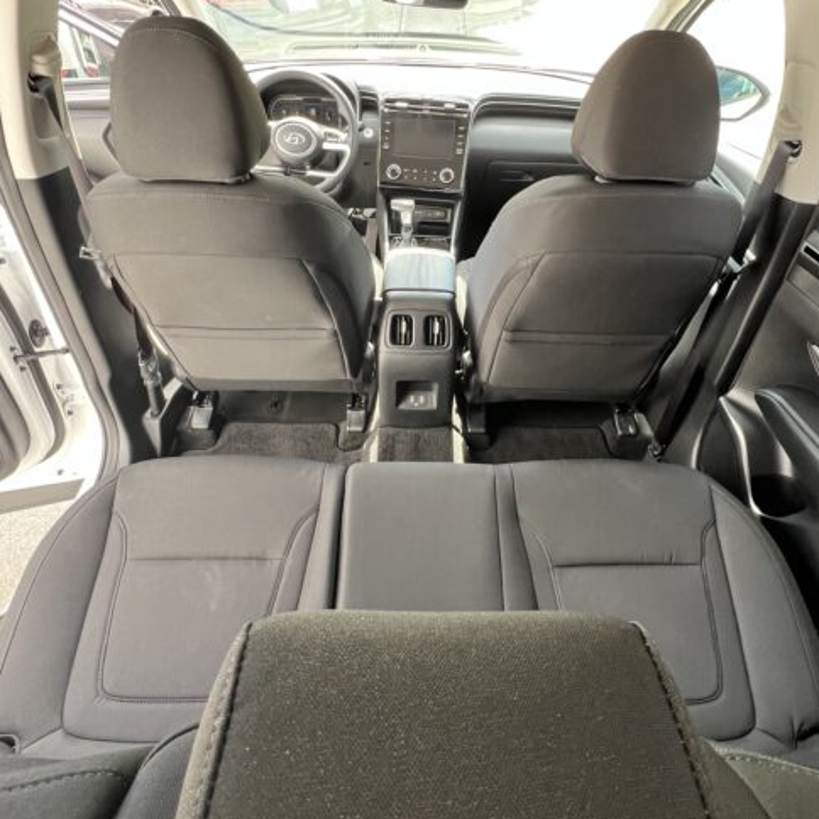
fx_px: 509
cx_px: 425
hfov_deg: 77.6
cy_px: 369
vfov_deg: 77.5
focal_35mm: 19
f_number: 1.8
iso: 125
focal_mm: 1.57
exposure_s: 1/99
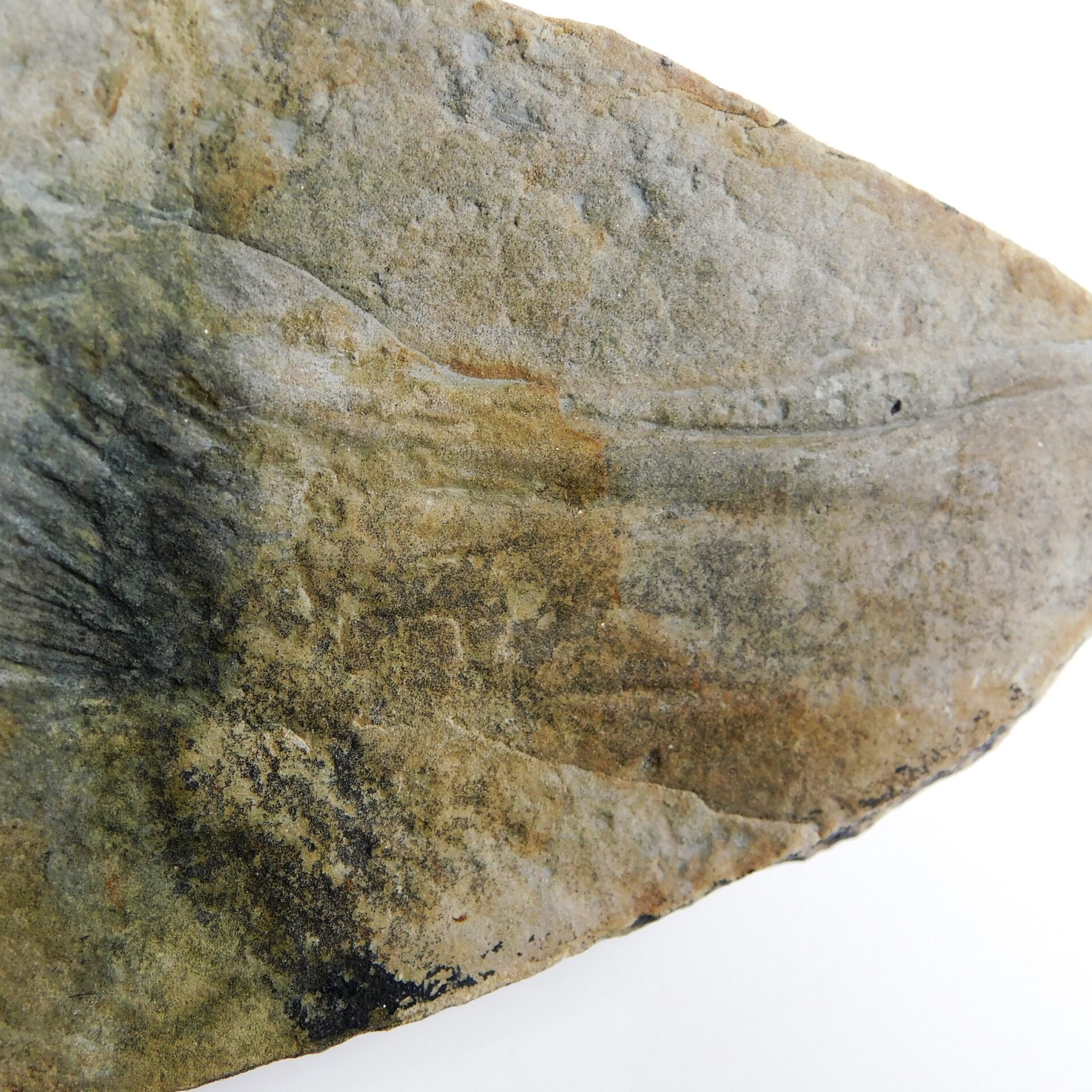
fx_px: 2498
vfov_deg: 24.7
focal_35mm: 70
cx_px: 447
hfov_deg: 24.6
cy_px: 545
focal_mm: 10.4
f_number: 4
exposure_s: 1/60
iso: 125
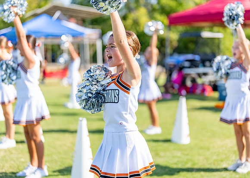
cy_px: 89
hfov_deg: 35.8
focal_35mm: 55
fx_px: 387
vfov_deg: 25.9
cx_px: 125
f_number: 1.2
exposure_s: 1/4000
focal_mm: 50
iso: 100
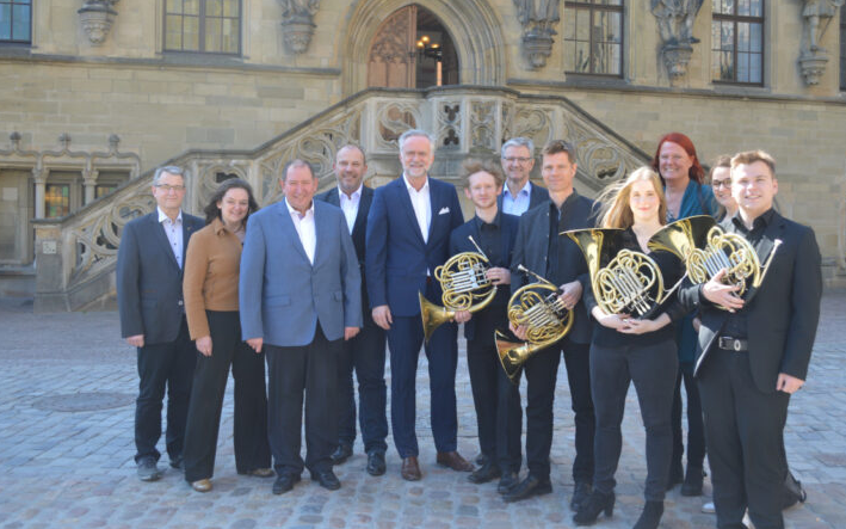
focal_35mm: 43
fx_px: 991
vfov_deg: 29.8
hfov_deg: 46.2
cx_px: 444
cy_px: 225
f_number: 5.6
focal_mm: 26
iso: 160
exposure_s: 1/125
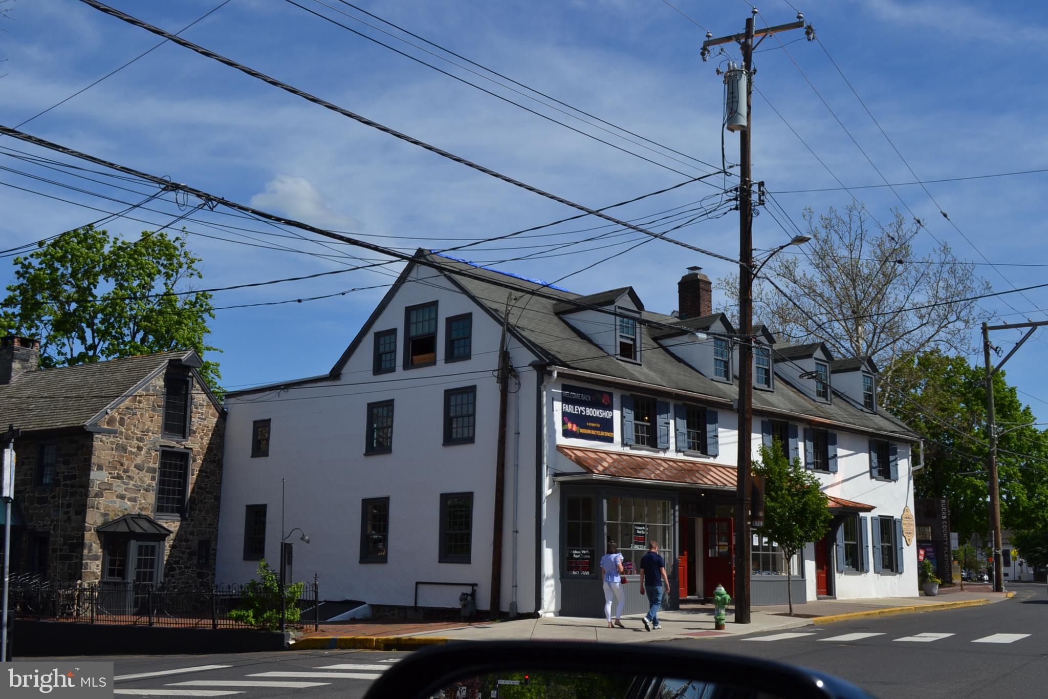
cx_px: 524
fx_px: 1048
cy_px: 350
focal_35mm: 36
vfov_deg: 36.9
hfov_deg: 53.1
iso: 100
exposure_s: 1/250
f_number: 8
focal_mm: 24
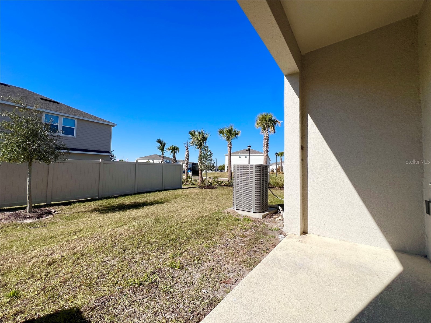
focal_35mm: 13
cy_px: 162
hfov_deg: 106.2
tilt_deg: +2.1
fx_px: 162
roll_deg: -1.7
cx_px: 216
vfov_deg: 89.9
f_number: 1.8
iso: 32
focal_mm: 1.57
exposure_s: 1/2538
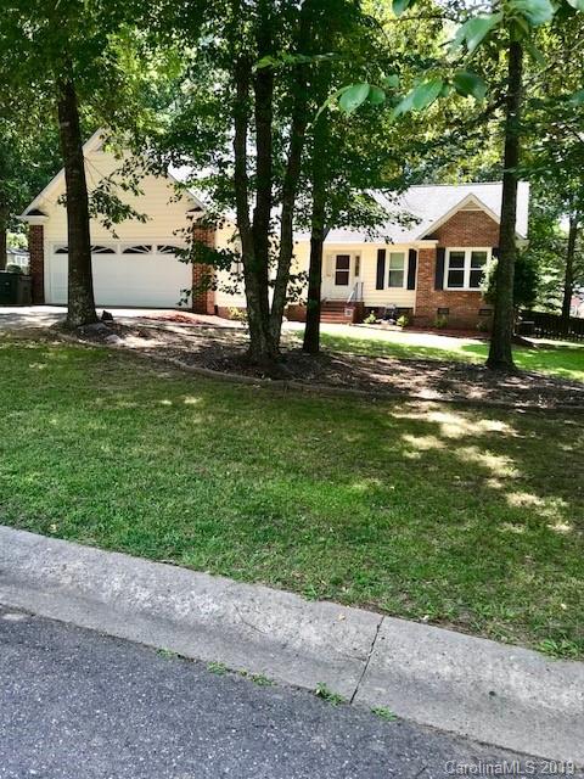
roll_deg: -1.1
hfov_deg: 49.7
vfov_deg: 63.4
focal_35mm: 28
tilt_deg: -5.3
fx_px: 630
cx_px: 292
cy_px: 390
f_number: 1.8
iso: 20
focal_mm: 3.99
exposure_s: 1/196
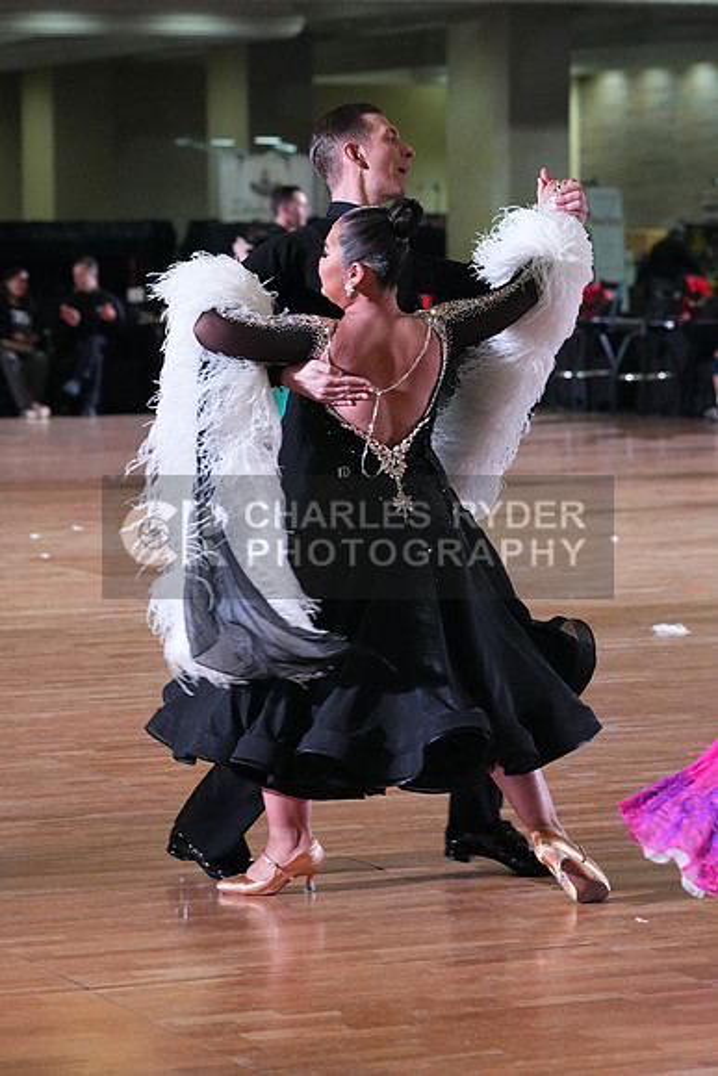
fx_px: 4036
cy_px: 538
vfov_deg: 15.2
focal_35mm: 135
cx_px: 359
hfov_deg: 10.2
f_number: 5.6
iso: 10000
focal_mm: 135
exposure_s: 1/400
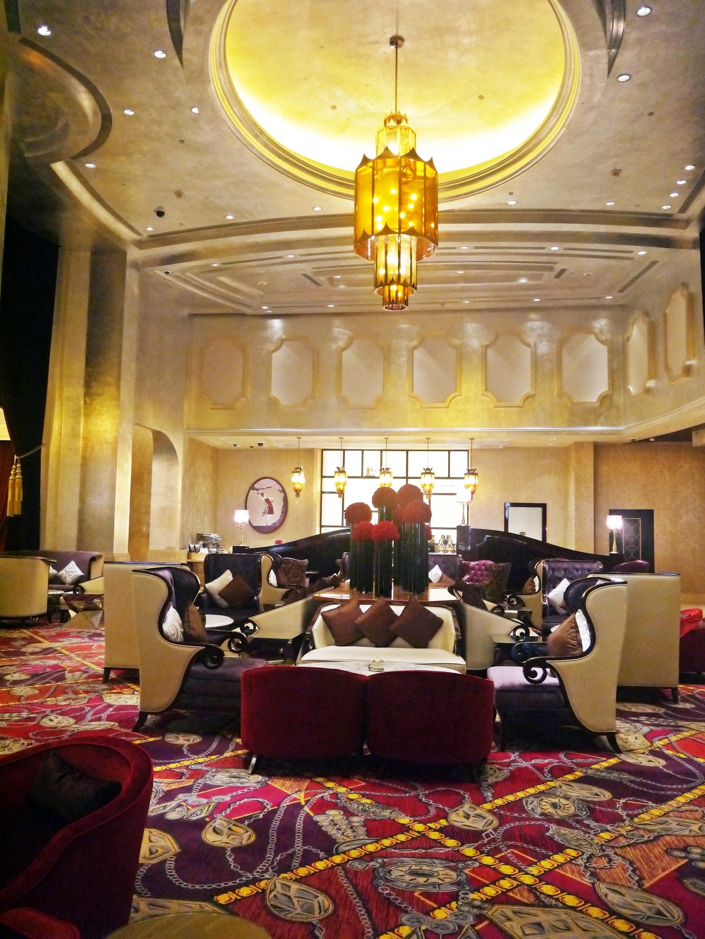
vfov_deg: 63.4
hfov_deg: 49.7
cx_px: 352
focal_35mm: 28
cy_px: 470
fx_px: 760
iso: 1000
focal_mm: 14
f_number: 3.5
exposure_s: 1/60
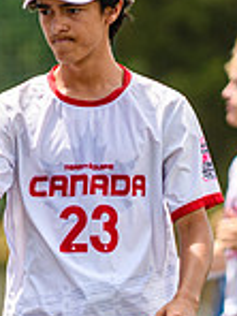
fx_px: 10352
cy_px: 230
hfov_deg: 1.3
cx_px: 58
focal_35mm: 1134
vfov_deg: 1.7
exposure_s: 1/1250
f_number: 3.2
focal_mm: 200
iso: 160
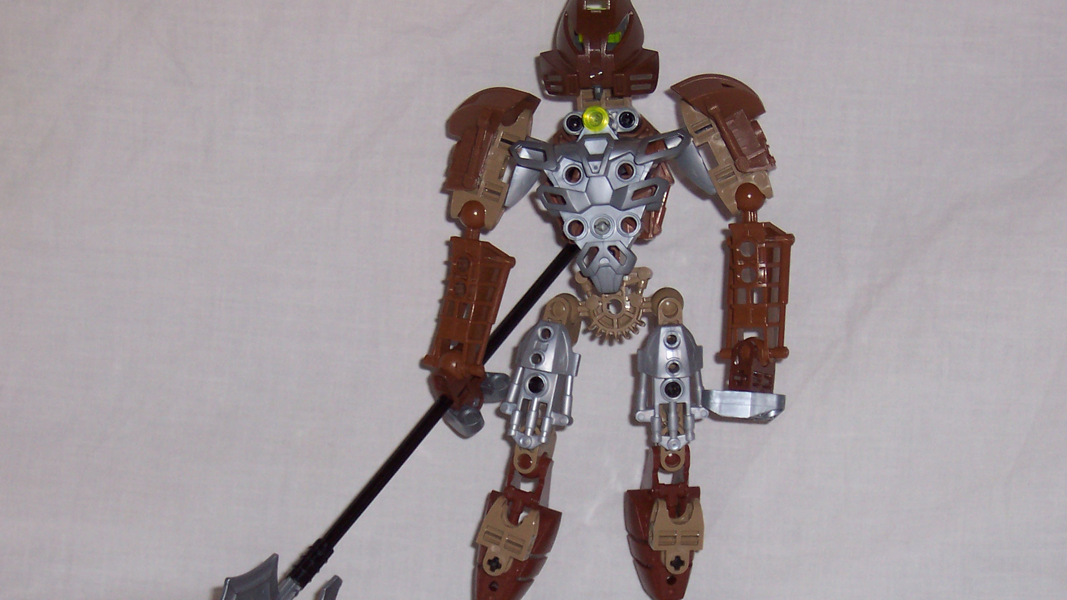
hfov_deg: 20.0
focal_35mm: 107
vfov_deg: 11.3
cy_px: 393
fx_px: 3027
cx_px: 533
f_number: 4
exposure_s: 1/90
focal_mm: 15.2
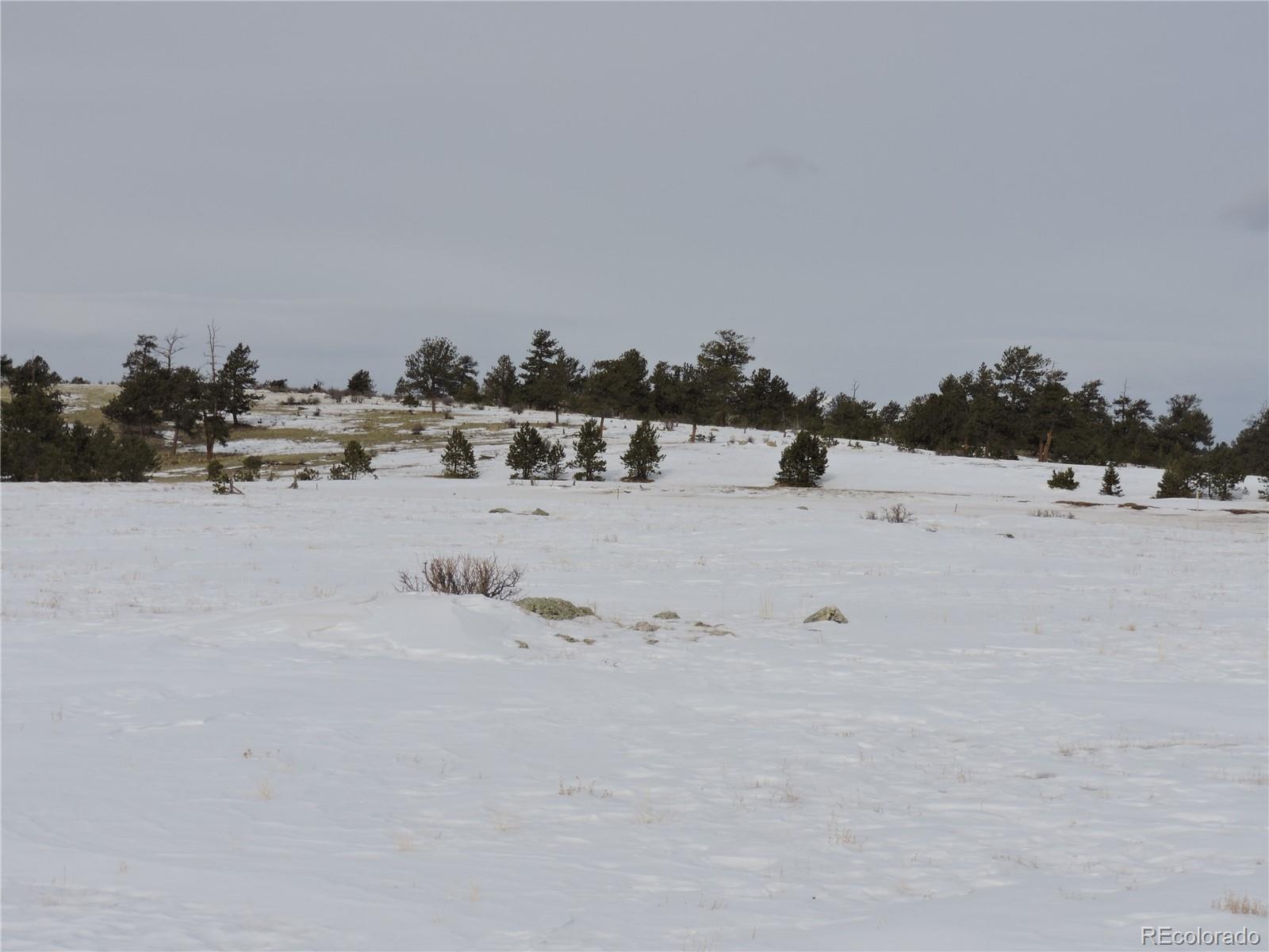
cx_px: 634
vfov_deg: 17.4
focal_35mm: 85
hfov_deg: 23.0
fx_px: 3116
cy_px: 476
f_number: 4.5
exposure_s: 1/1250
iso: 100
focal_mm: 15.2
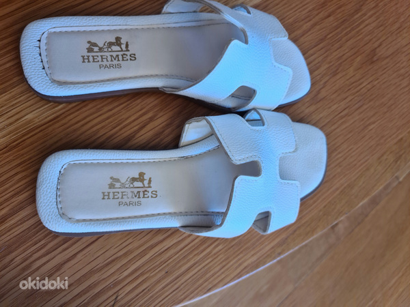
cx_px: 205
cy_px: 154
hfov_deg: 69.4
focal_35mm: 25
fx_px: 296
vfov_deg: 54.9
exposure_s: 1/50
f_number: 1.8
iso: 50
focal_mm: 7
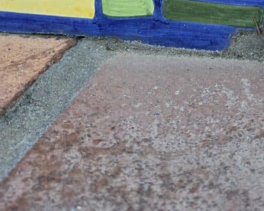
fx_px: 453
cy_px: -41
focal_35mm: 58
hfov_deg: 31.5
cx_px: 219
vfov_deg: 23.9
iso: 50
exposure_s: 1/180
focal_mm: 6.3
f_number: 1.7
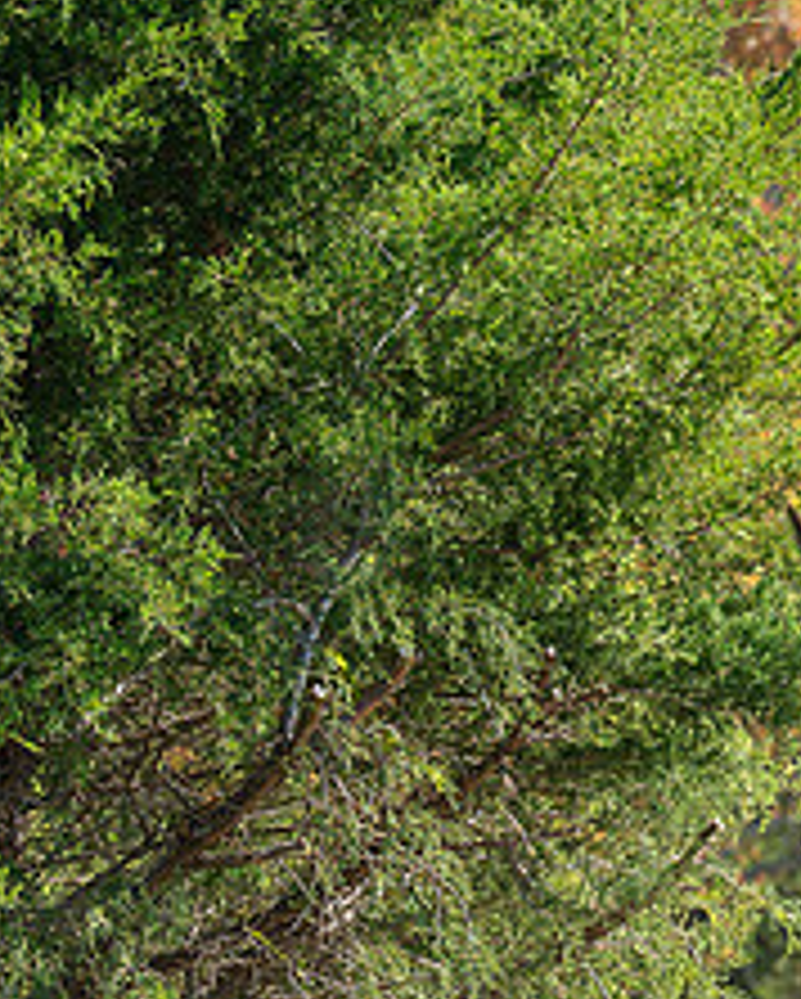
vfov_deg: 8.4
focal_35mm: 230
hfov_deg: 6.6
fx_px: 6806
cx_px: 1204
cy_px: 846
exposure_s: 1/640
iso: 500
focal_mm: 70
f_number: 4
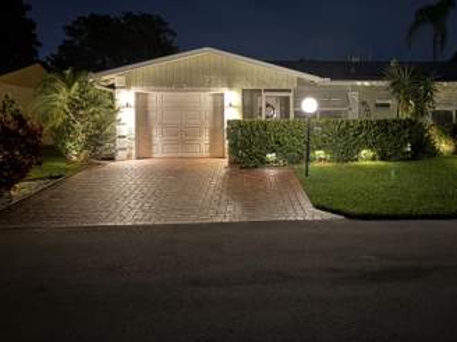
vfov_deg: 37.6
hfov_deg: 48.0
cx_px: 311
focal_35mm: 38
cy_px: 138
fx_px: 502
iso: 1000
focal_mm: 5.96
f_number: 1.6
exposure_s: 1/9
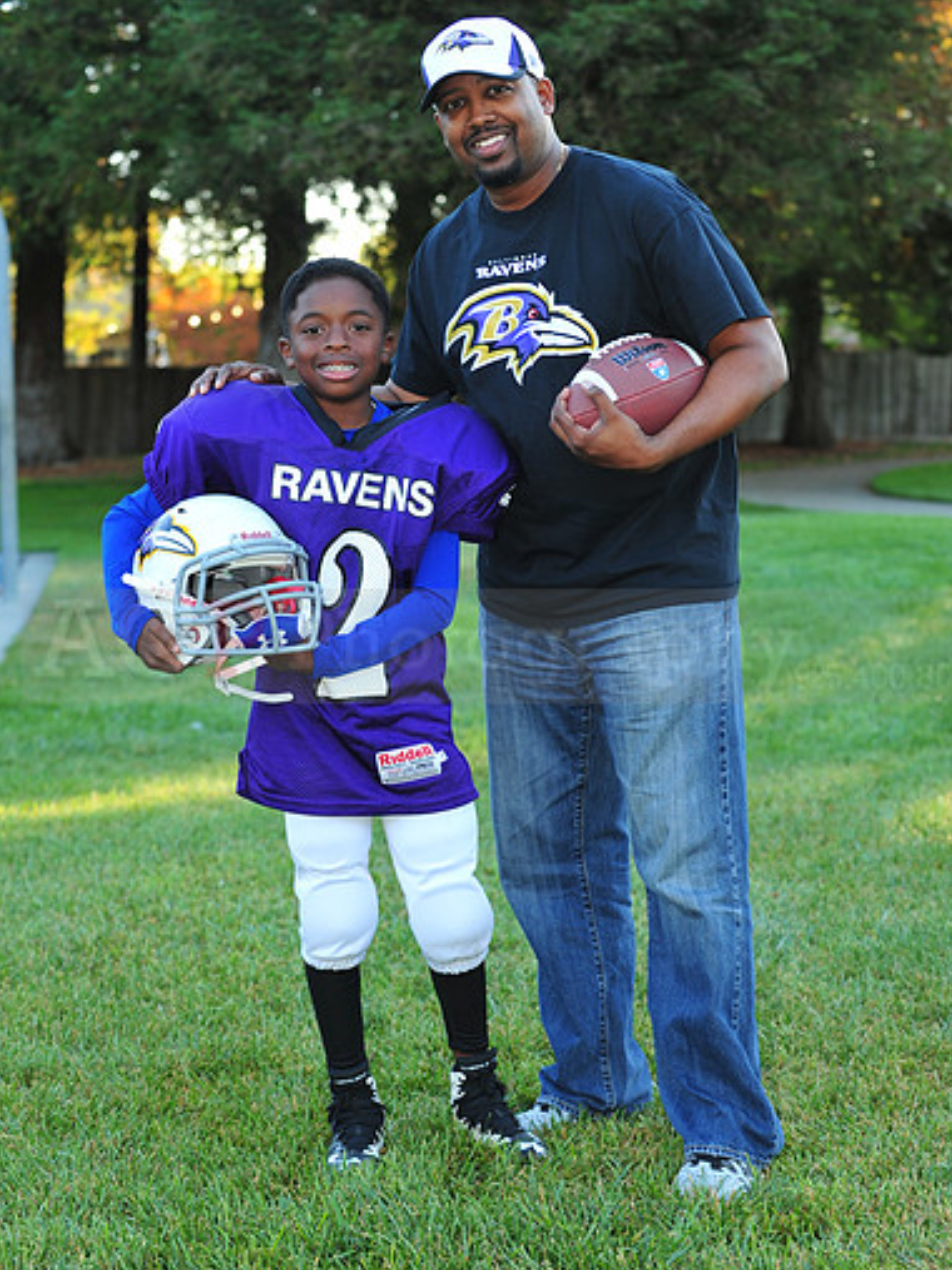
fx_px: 2825
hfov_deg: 19.1
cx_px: 471
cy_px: 624
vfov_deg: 25.3
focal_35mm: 77
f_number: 4.5
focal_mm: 70
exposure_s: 1/60
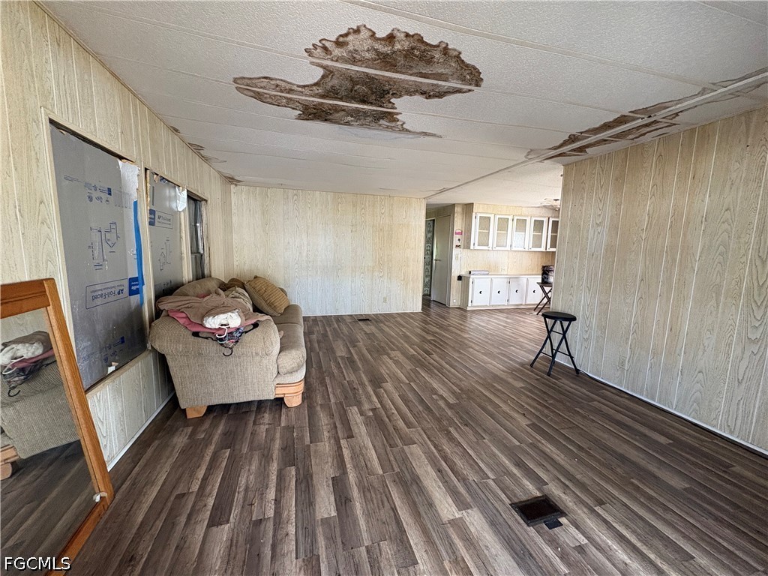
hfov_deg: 102.1
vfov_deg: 85.7
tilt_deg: -6.9
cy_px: 288
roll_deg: -1.4
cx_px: 384
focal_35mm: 14
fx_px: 311
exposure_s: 1/99
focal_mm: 2.22
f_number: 2.2
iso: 200
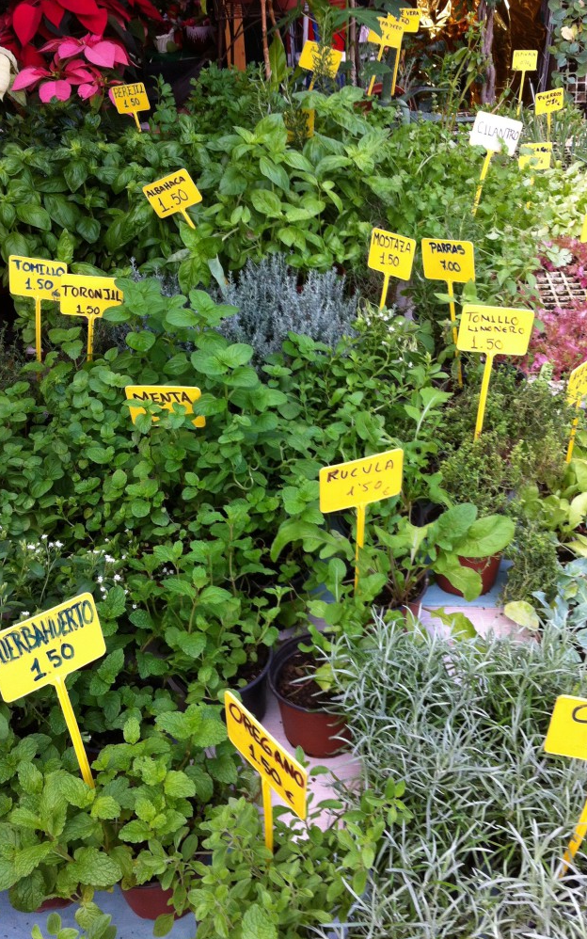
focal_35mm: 38
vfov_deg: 51.5
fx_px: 972
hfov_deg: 33.6
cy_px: 465
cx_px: 301
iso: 80
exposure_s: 1/120
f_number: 2.8
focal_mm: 3.85
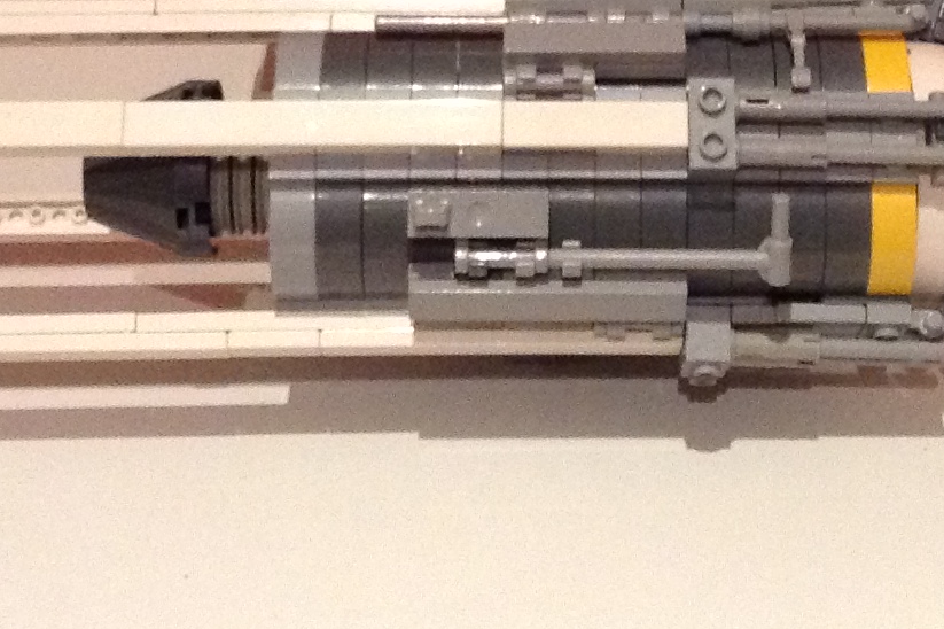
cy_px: -101
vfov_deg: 12.4
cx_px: 606
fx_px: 2831
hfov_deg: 18.9
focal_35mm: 108
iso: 250
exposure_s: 1/15
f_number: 2.4
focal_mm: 3.3
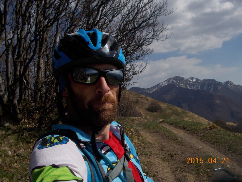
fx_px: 203
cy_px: 91
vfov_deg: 48.2
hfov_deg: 61.7
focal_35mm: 29
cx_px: 121
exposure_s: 1/320
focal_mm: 4.1
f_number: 9.3
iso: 80
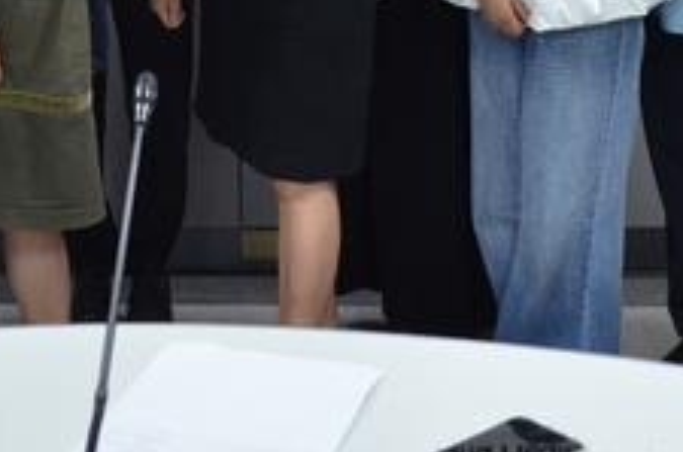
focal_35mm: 84
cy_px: -197
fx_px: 1590
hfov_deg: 24.2
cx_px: 322
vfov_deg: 15.1
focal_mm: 18
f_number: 3.5
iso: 1000
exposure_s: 1/125
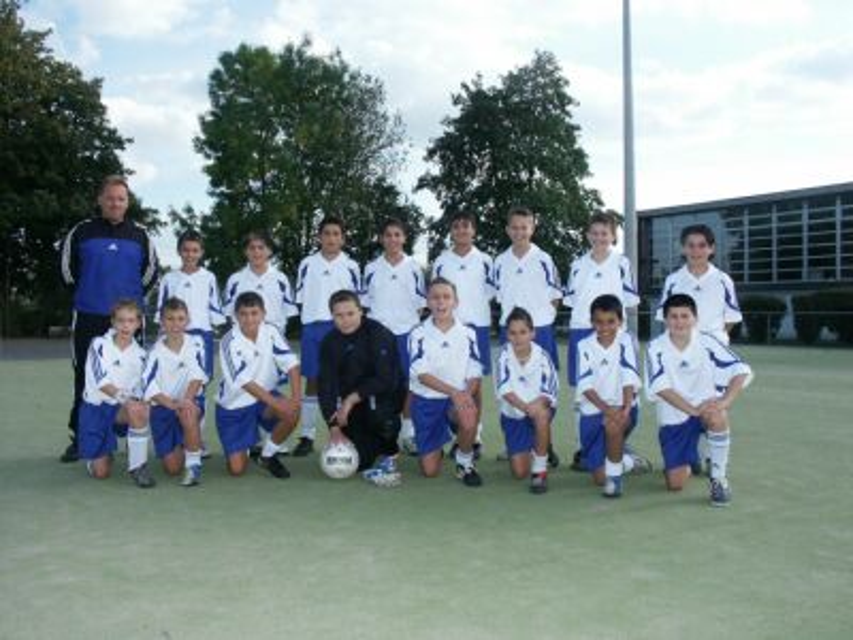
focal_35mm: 31
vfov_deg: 45.4
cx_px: 426
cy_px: 320
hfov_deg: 58.4
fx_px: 764
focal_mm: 7.98
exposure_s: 1/1000
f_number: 4
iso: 200
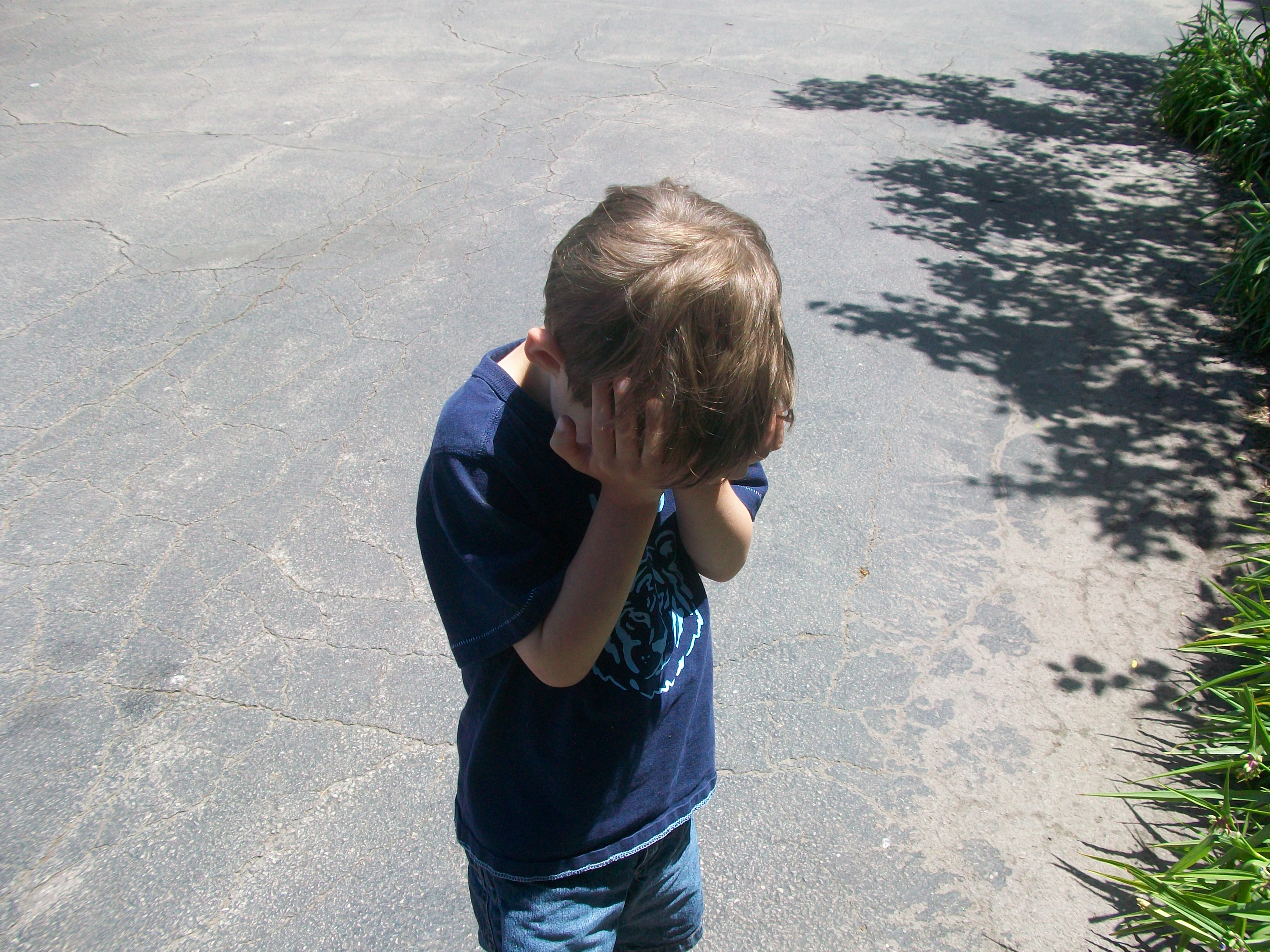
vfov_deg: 42.9
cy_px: 482
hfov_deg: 55.3
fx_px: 1211
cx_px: 647
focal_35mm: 33
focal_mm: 5.7
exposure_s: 1/500
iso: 64
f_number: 2.8
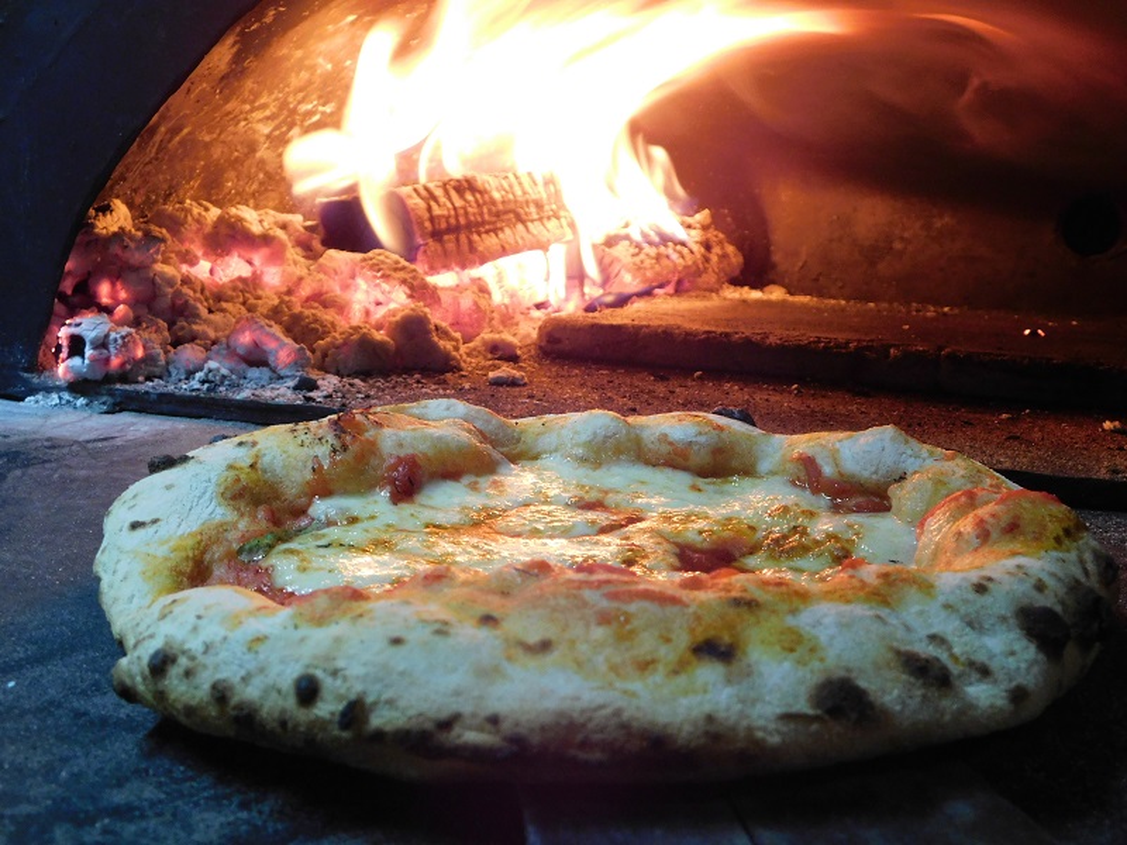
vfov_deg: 39.7
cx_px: 564
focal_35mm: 36
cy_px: 422
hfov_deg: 51.4
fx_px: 1172
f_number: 3.5
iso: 450
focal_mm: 6.3
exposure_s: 1/8
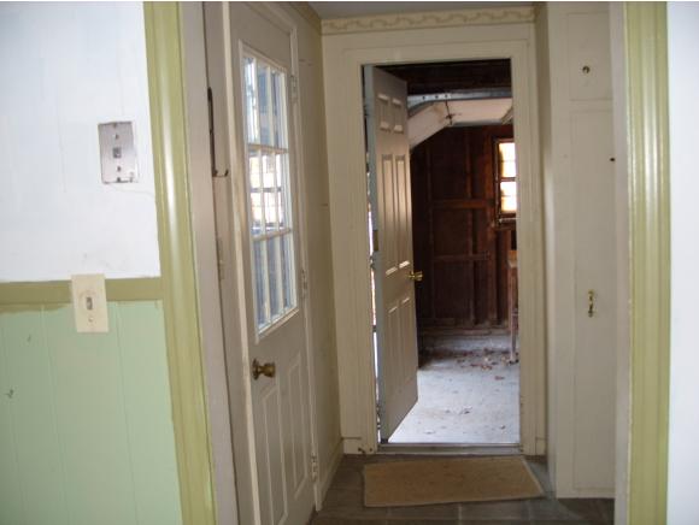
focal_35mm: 38
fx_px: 768
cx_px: 350
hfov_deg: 48.9
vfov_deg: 37.8
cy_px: 262
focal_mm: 7.8
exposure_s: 1/30
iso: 50
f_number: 2.8
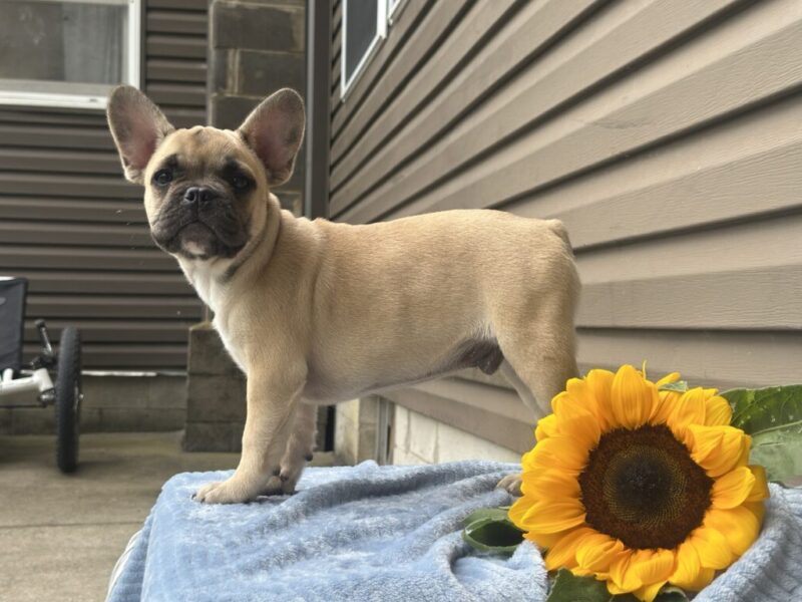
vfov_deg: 30.3
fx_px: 1112
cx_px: 401
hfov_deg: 39.7
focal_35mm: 48
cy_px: 301
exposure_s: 1/299
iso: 80
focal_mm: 6.86
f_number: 1.78
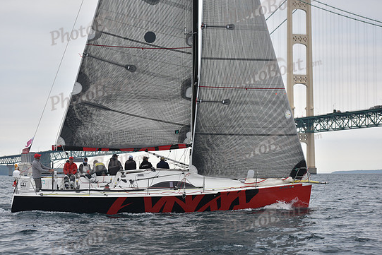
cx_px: 186
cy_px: 119
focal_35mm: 105
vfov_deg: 13.0
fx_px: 1114
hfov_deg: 19.5
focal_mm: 98
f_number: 4
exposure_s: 1/800
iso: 400
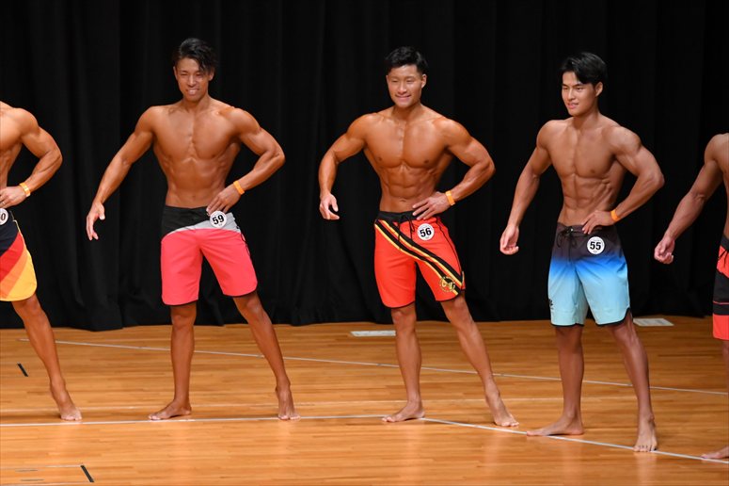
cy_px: 243
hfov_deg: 8.1
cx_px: 364
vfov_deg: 5.4
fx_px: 5161
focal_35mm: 255
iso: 4000
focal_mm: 170
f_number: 5.6
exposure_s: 1/400
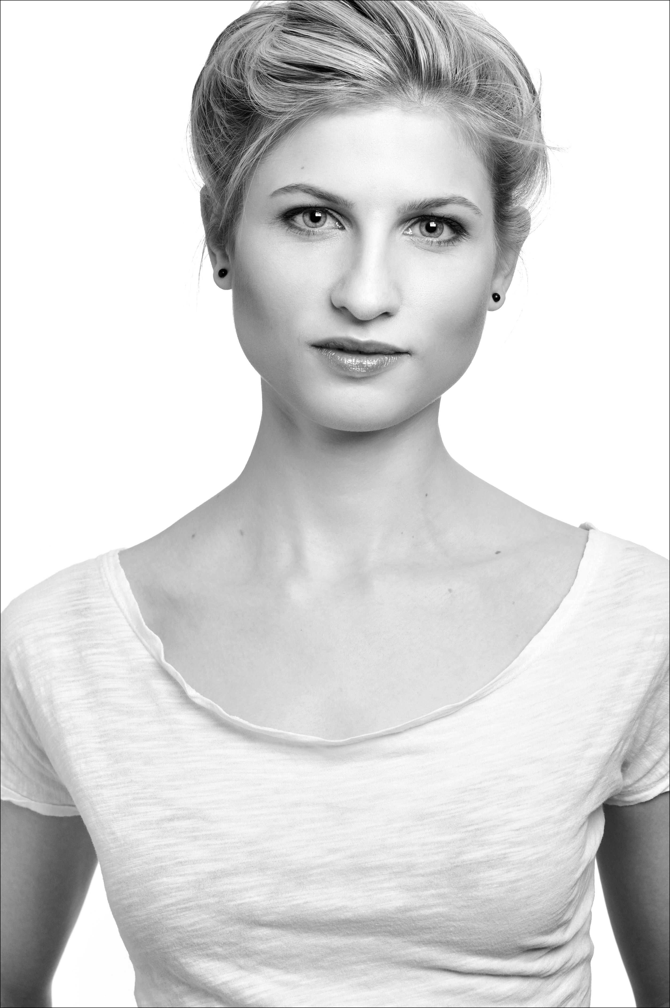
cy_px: 504
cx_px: 335
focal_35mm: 128
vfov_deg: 16.1
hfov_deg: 10.7
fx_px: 3568
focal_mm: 85
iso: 200
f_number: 8
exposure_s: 1/180
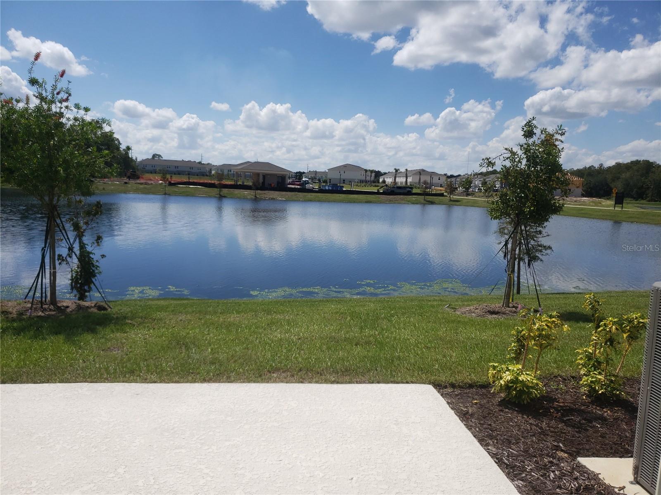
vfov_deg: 53.1
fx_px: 496
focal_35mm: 26
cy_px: 248
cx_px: 330
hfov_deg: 67.3
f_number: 1.5
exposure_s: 1/5248
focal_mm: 4.3
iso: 50
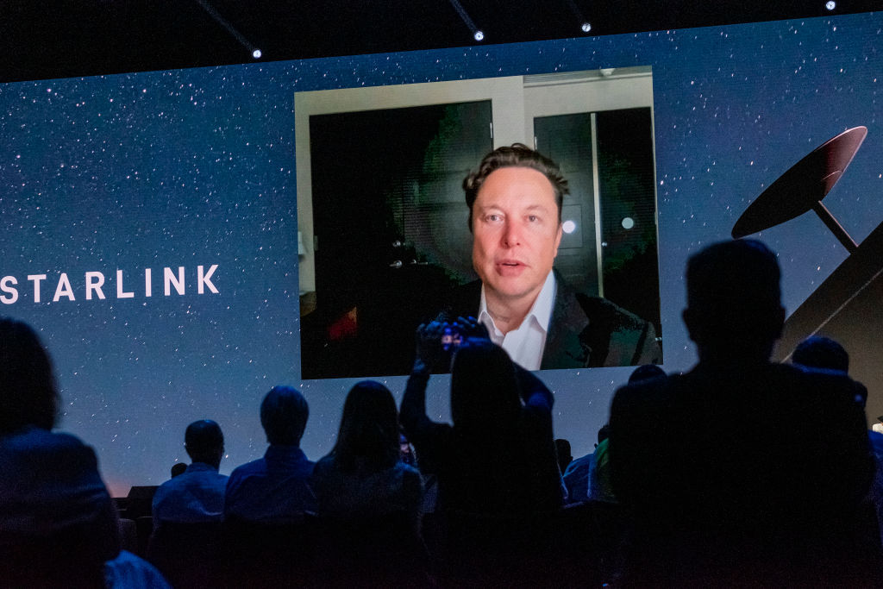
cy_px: 294
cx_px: 442
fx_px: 1840
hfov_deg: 27.0
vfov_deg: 18.2
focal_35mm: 75
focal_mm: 50
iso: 4000
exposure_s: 1/500
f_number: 4
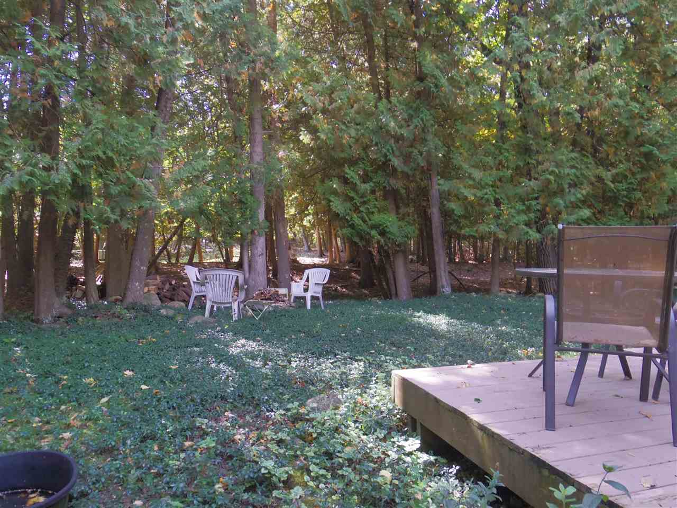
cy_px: 254
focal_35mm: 25
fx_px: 489
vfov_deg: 54.9
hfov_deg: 69.4
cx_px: 338
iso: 800
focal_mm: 5.4
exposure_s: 1/80
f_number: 3.2
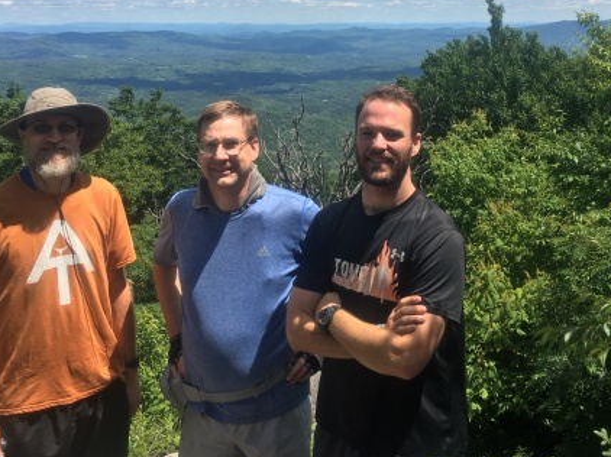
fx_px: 776
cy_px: 123
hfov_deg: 43.0
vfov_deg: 32.3
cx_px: 298
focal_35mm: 44
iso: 25
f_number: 2.2
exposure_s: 1/1261
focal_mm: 4.15
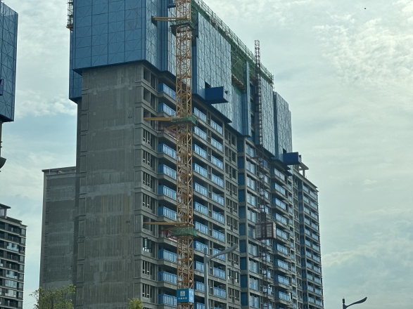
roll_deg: +0.6
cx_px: 206
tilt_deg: +15.3
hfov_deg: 25.3
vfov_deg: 19.1
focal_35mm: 77
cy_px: 154
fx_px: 918
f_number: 2.8
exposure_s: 1/1179
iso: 32
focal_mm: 9
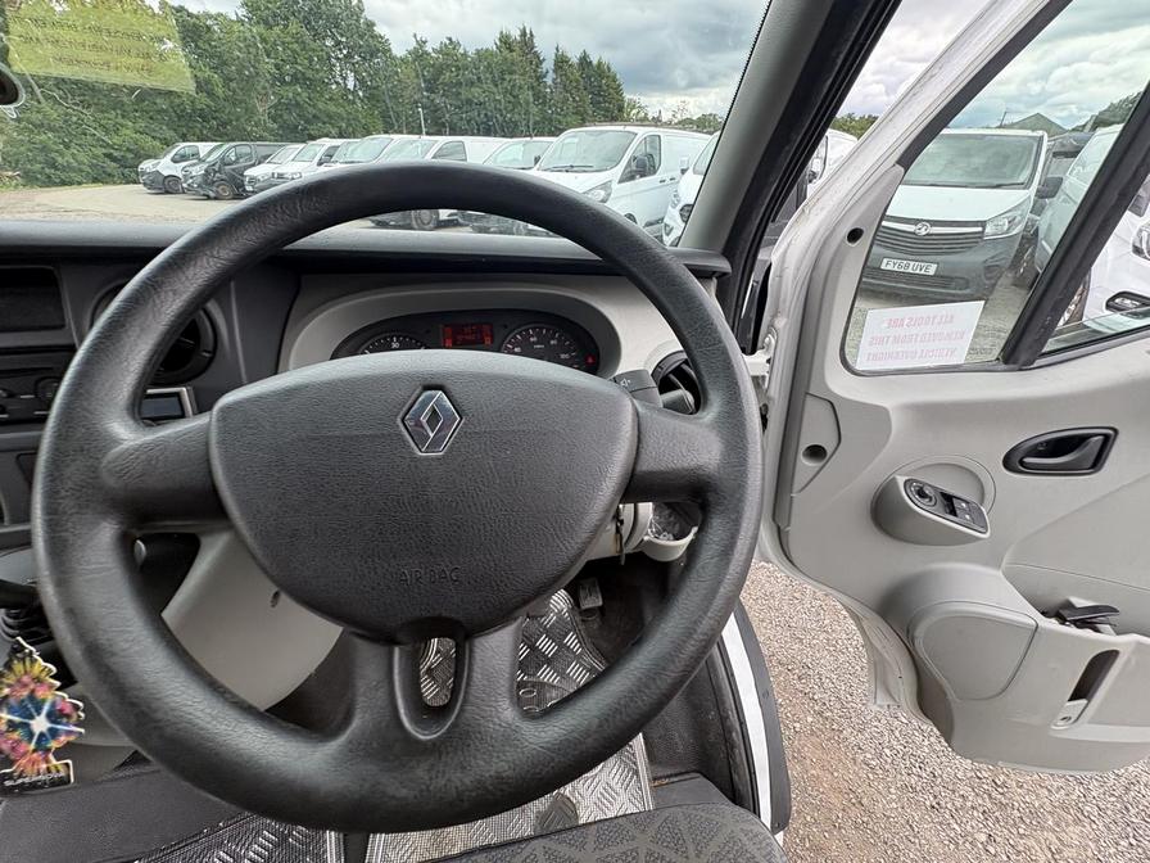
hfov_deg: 102.1
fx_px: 465
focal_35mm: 14
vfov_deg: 85.7
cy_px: 432
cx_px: 575
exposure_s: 1/194
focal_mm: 2.22
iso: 64
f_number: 2.2
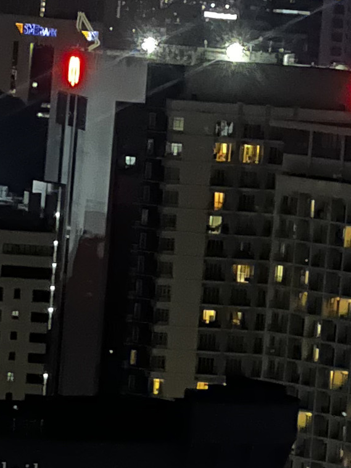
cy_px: 9
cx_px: 15
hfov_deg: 3.7
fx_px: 5491
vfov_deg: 4.9
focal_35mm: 406
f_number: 2.8
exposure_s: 1/2
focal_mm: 9
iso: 1000
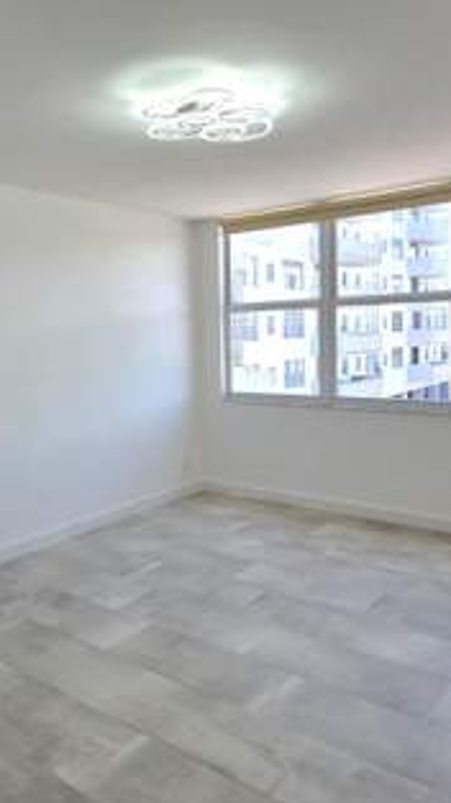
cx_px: 79
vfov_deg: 66.0
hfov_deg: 38.4
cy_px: 367
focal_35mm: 29
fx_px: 617
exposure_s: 1/132
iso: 25
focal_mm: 1.7
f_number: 2.2
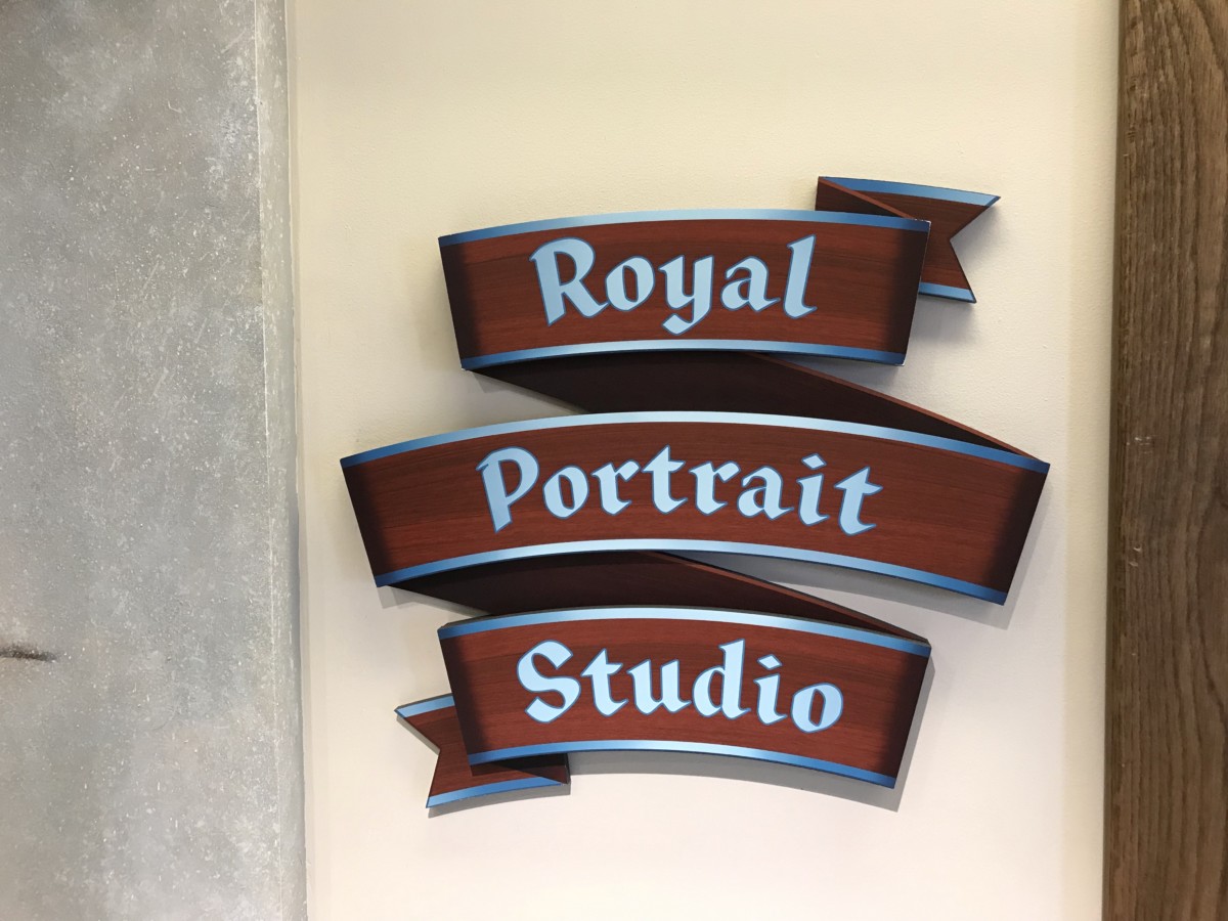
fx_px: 993
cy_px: 460
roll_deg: +1.2
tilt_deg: -4.5
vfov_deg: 49.7
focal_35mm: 28
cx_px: 614
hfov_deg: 63.4
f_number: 1.8
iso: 40
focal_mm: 3.99
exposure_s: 1/30
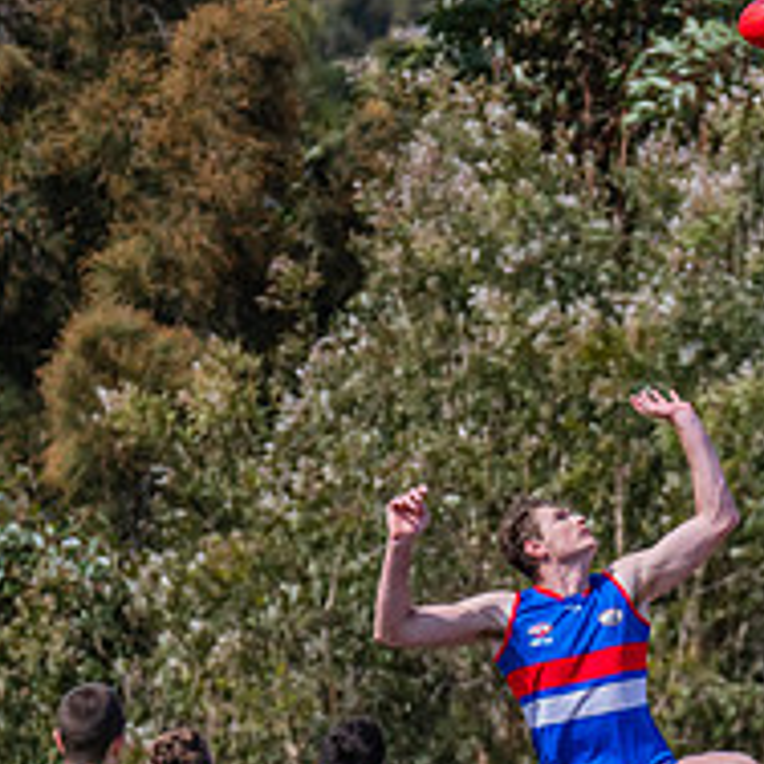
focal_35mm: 824
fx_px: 20575
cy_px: 830
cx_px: 969
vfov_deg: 2.1
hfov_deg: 2.1
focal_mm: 270
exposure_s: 1/1600
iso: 800
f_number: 7.1
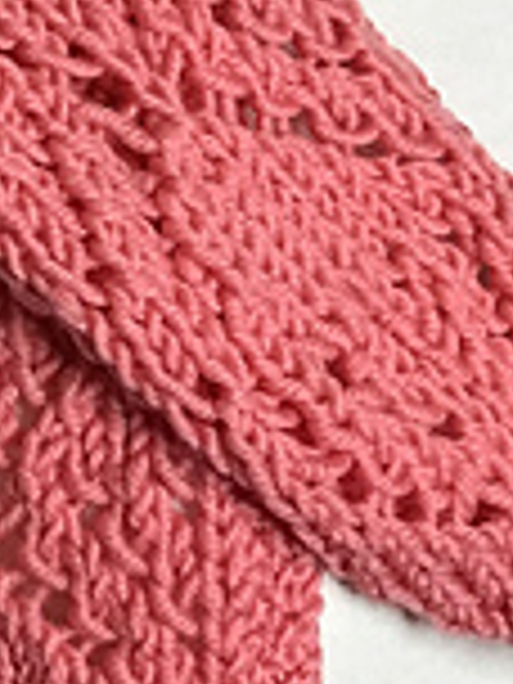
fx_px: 4742
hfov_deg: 6.2
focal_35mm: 240
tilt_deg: -5.9
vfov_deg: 8.2
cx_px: -27
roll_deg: -0.8
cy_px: 135
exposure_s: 1/60
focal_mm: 6.6
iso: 160
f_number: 2.8
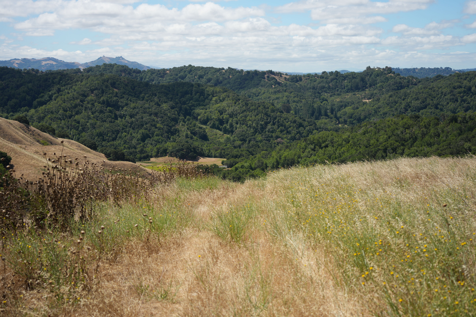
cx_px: 238
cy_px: 158
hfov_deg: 33.9
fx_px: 780
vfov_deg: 23.0
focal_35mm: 59
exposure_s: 1/1000
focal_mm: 59
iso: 160
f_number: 4.5
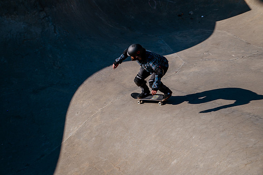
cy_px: 79
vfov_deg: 18.7
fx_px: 530
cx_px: 118
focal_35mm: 73
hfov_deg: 27.8
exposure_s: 1/500
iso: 200
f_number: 9
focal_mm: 66
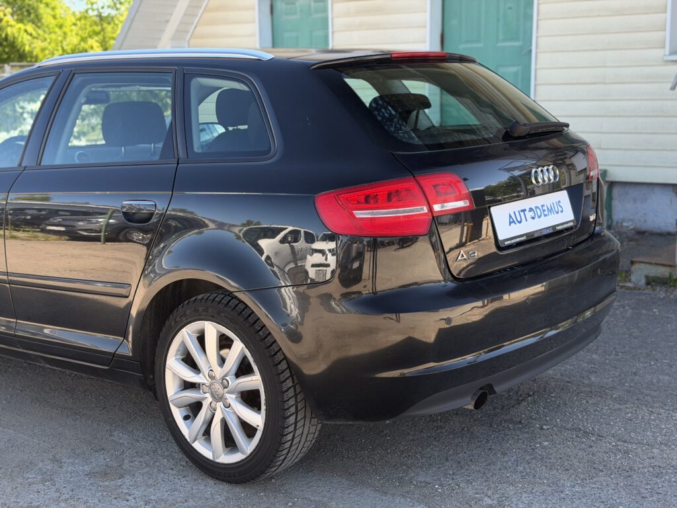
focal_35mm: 48
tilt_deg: -10.9
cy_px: 254
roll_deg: +1.5
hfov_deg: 39.7
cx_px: 338
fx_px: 939
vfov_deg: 30.3
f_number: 1.78
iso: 64
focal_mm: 6.76
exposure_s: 1/212
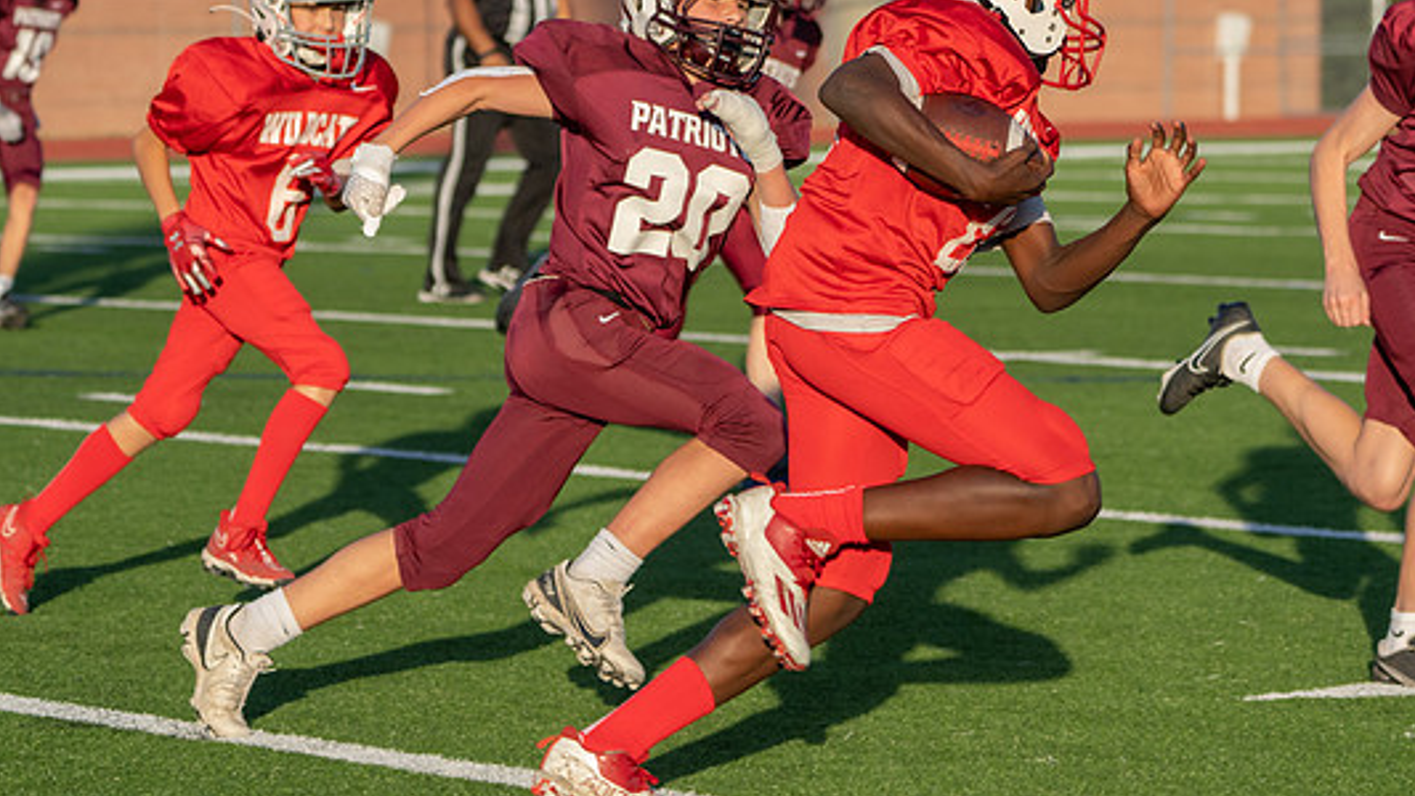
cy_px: 269
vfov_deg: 6.0
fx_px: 7618
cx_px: 937
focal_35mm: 203
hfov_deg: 10.6
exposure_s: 1/1250
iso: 250
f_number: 5
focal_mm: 121
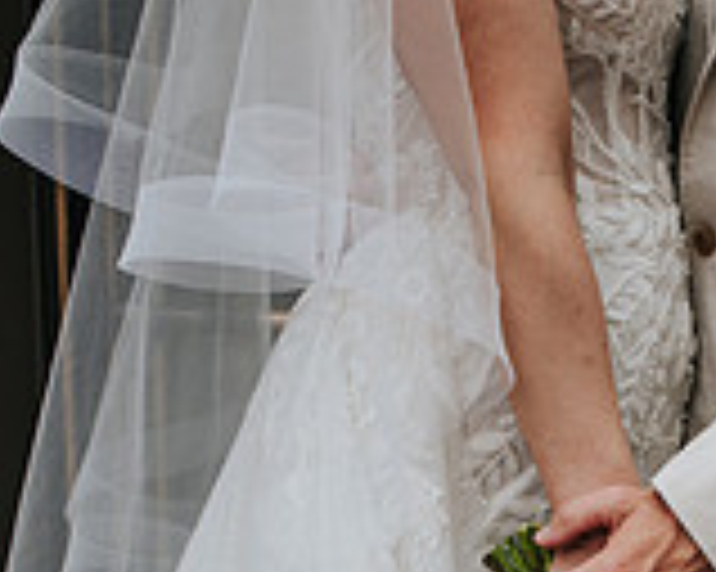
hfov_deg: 20.3
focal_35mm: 93
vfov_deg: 15.7
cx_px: 624
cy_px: 757
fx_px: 1970
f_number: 3.2
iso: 500
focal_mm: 35
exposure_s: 1/320
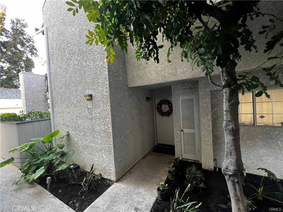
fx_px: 106
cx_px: 142
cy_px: 106
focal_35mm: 13
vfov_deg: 89.9
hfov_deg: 106.2
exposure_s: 1/70
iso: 250
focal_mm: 1.57
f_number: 1.8
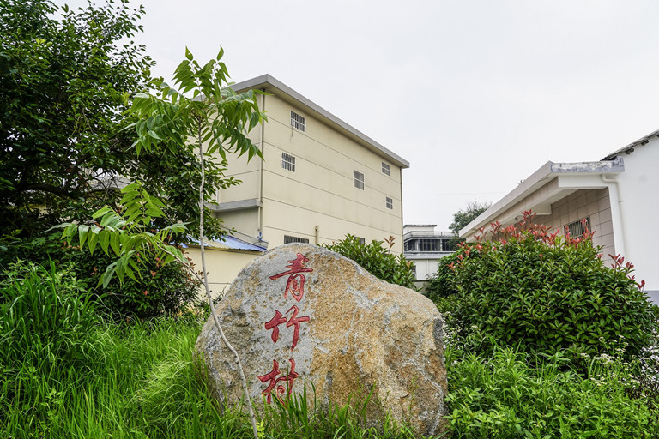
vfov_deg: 51.3
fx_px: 458
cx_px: 340
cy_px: 220
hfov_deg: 71.5
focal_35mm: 25
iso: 100
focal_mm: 24
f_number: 7.1
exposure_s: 1/100
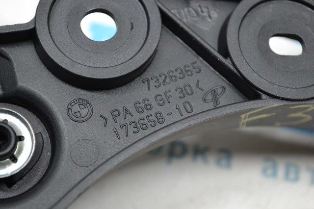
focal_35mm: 82
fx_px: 719
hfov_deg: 24.6
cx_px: 157
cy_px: 104
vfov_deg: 16.5
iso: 1000
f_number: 5.6
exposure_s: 1/60
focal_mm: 55
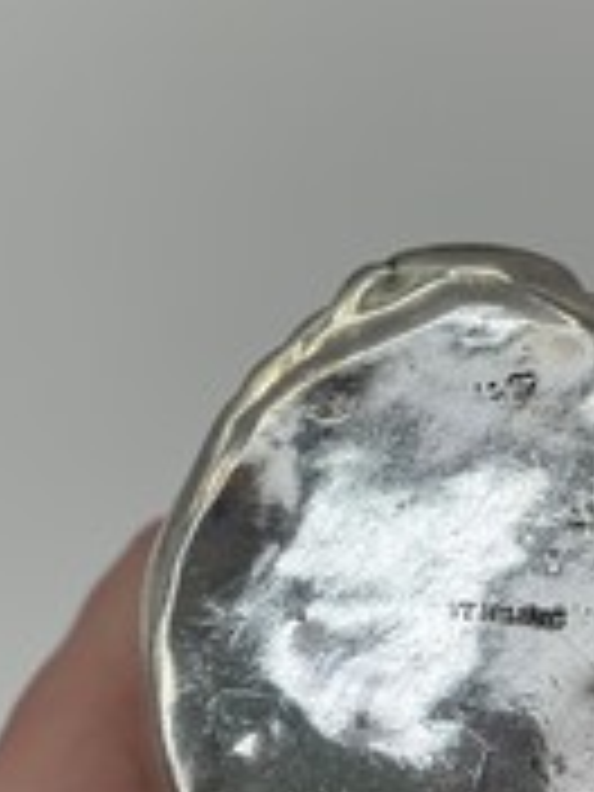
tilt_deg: -52.7
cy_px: 378
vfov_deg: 32.7
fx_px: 1350
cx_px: 369
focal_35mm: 59
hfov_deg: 24.8
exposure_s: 1/376
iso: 50
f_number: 1.6
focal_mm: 5.1
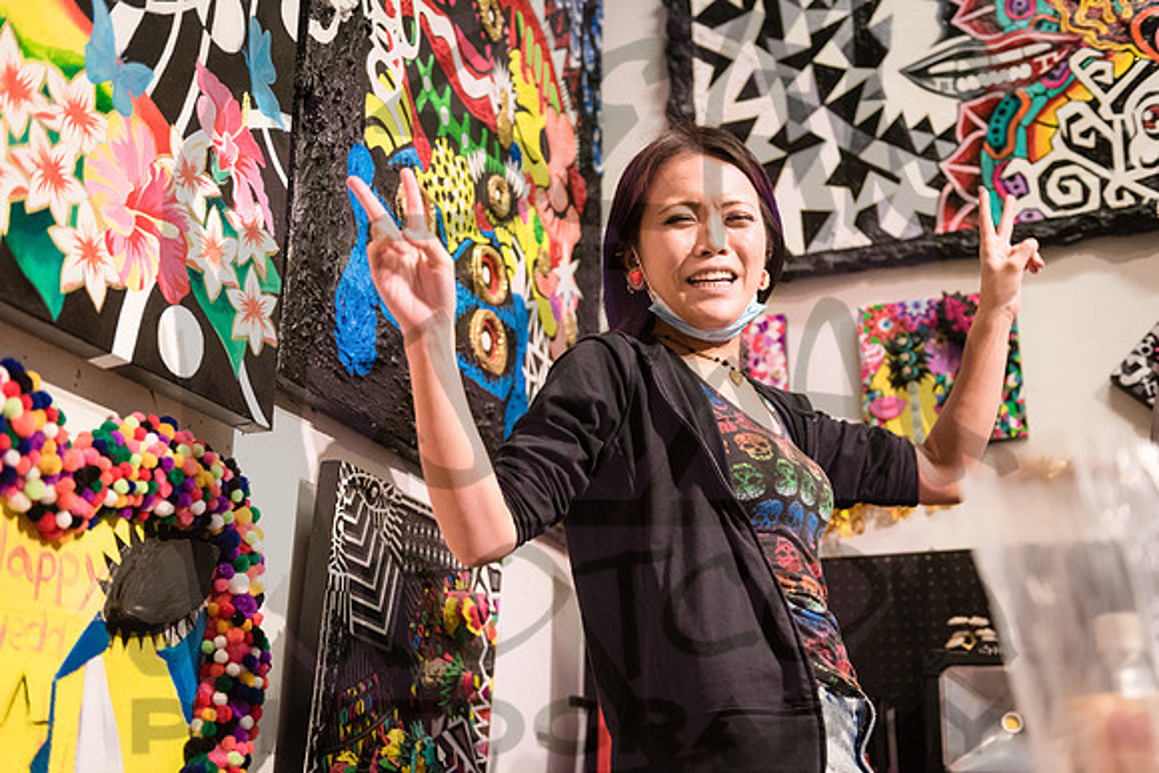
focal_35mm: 40
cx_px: 580
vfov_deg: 33.4
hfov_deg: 48.4
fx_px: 1288
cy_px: 386
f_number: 3.2
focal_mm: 40
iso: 4000
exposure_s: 1/160
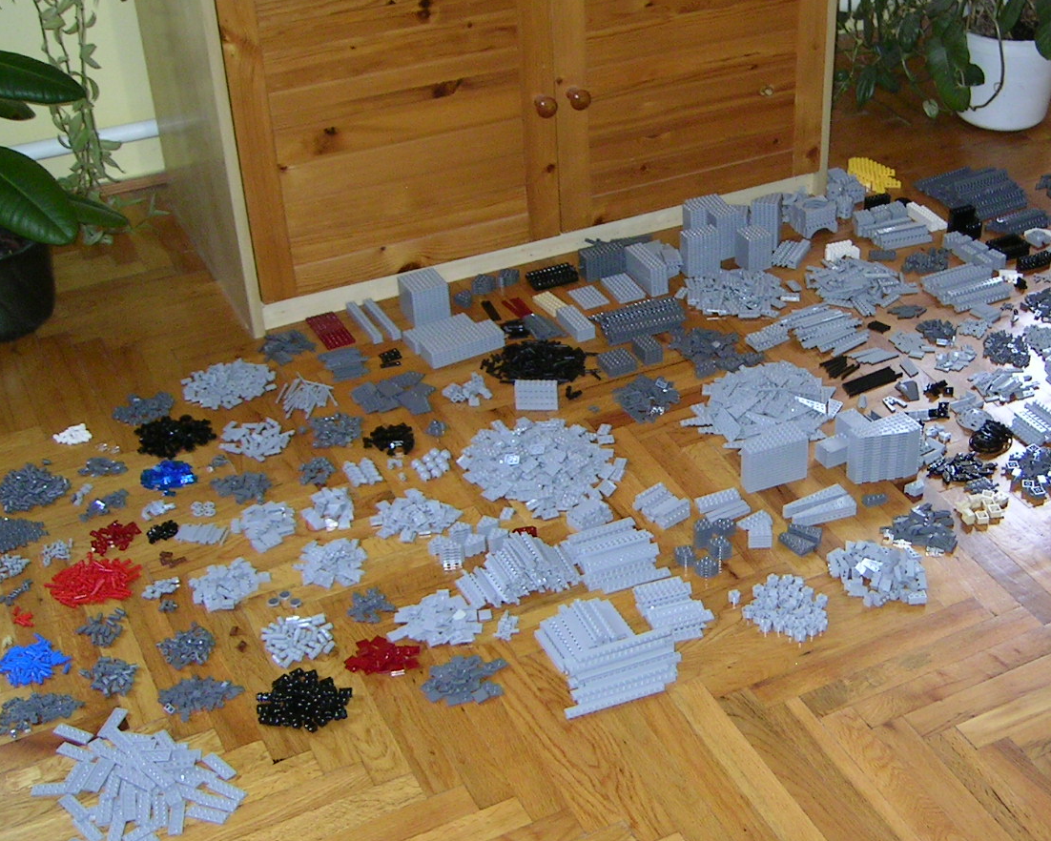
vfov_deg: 29.7
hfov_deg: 36.1
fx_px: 1587
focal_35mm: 51
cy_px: 462
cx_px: 731
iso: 100
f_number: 2.8
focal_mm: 5.6
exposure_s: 1/30
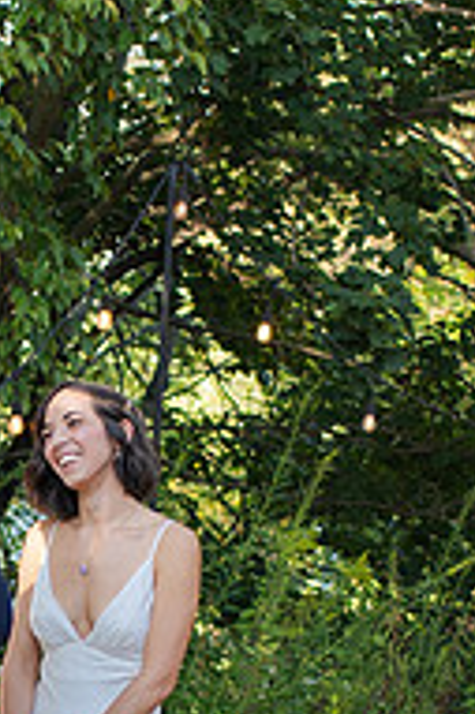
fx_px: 3747
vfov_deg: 10.8
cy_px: 707
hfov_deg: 7.2
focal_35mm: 189
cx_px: -87
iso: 250
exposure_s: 1/800
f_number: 3.2
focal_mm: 35
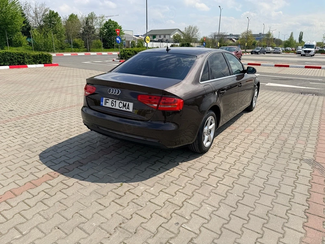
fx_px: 225
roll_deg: +0.3
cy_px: 122
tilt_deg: -17.2
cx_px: 162
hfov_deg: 71.6
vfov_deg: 56.8
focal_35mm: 24
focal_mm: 6.76
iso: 80
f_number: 1.78
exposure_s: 1/5319
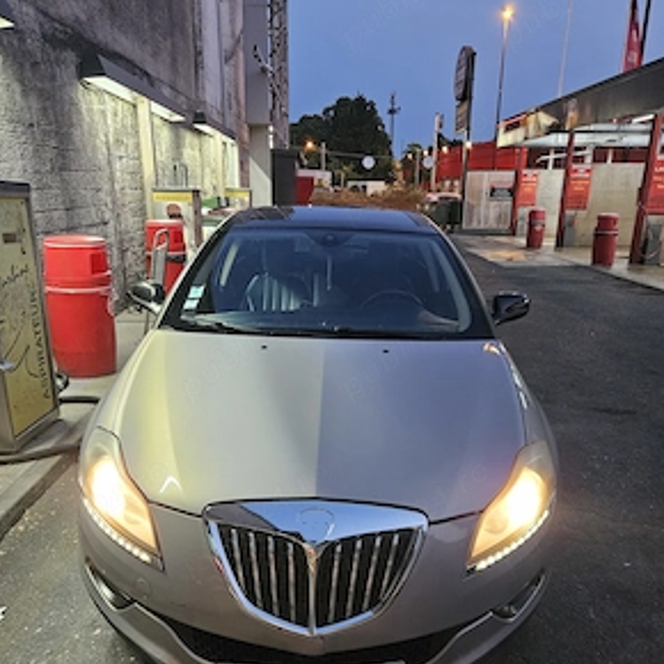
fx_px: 608
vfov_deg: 57.1
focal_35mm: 28
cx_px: 334
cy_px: 380
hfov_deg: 57.3
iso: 640
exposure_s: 1/50
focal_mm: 5.4
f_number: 1.8
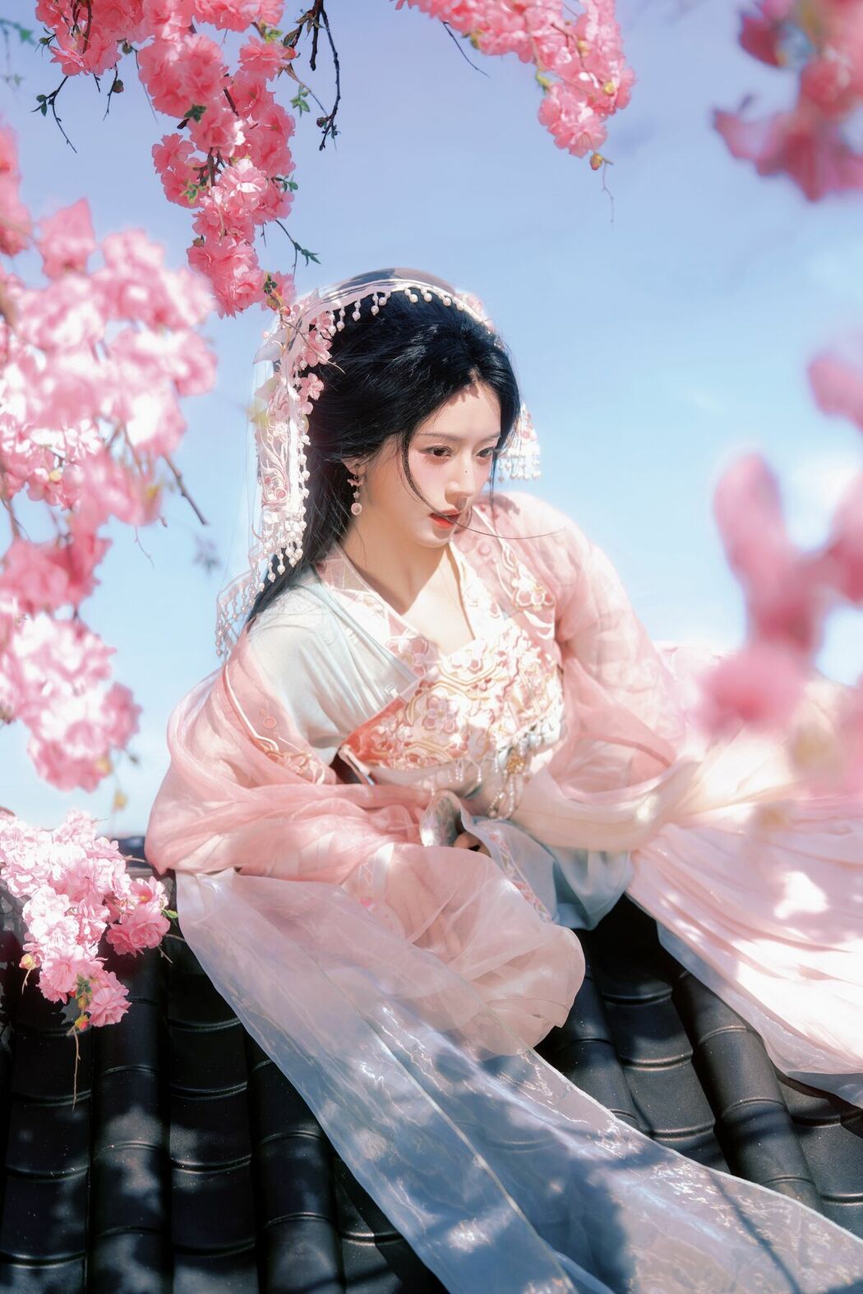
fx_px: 1798
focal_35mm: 50
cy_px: 647
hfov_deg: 27.0
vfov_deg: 39.6
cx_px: 432
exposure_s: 1/4000
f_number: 1.6
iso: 100
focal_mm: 50
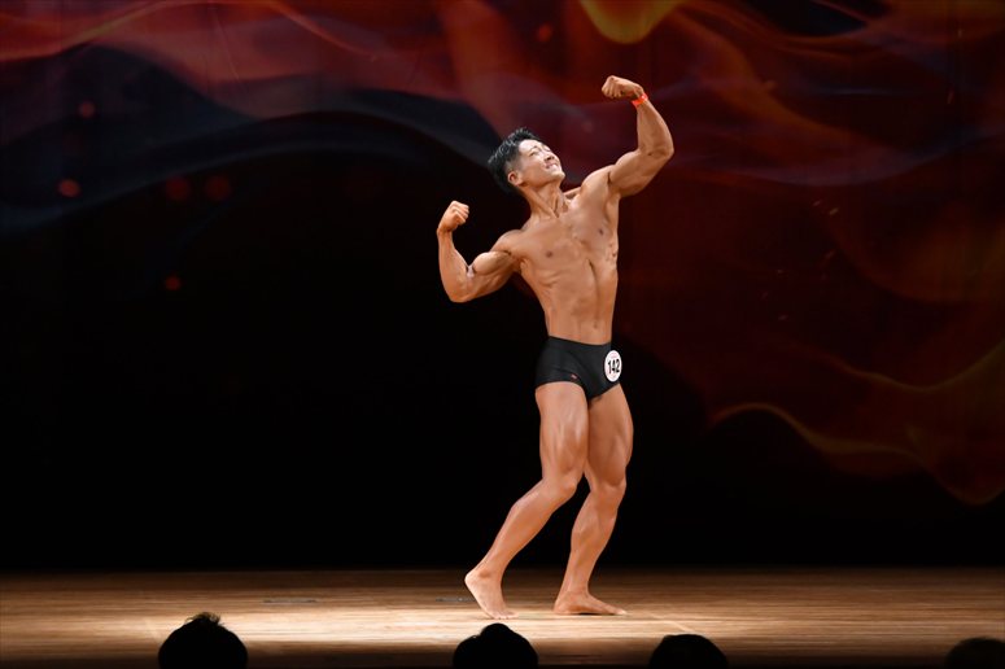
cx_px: 502
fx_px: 6278
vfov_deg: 6.1
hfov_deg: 9.2
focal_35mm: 225
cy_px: 334
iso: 3200
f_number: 5.6
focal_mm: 150
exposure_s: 1/400
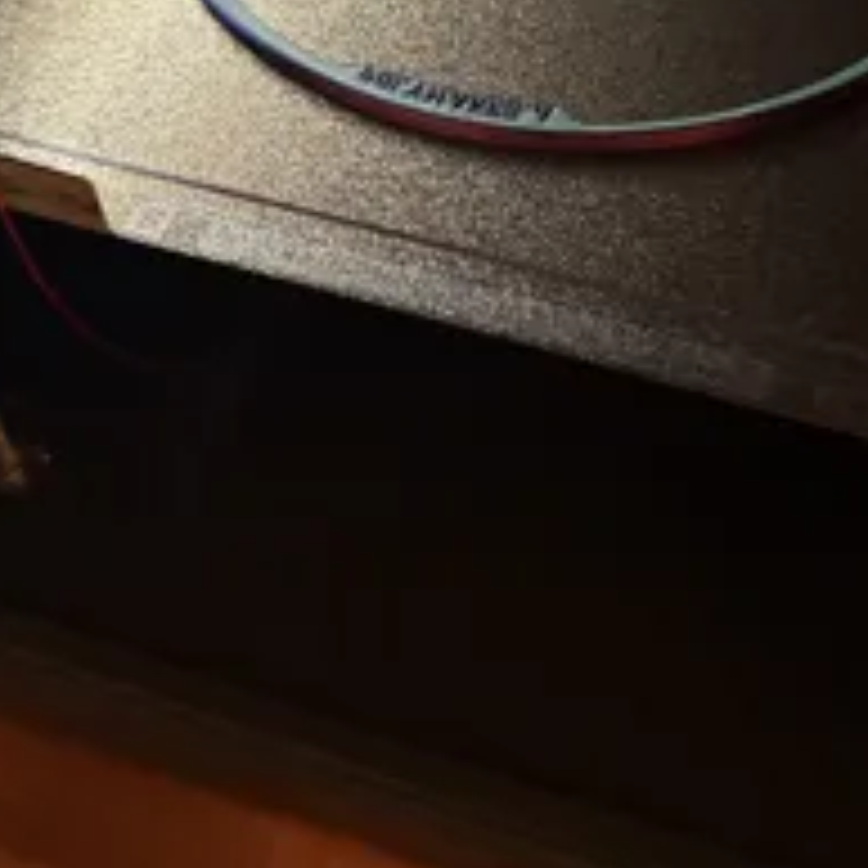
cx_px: 571
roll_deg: -1.1
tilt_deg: -40.1
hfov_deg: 38.0
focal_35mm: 44
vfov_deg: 34.5
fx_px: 1248
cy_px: -22
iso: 1000
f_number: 1.78
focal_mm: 6.76
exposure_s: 1/40
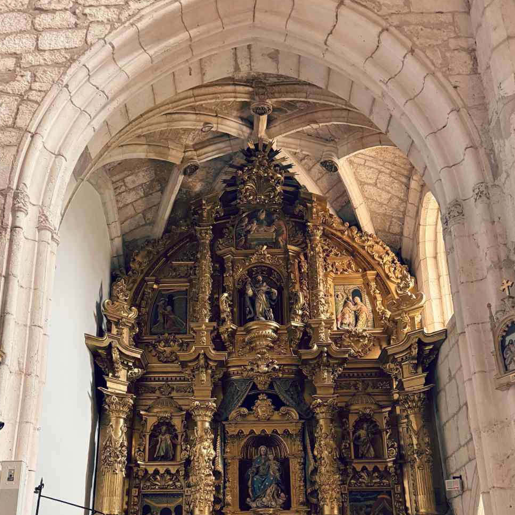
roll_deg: +0.8
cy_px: 396
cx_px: 251
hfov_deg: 47.2
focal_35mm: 35
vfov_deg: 45.3
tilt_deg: +18.9
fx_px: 589
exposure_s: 1/33
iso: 800
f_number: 1.78
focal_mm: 6.76
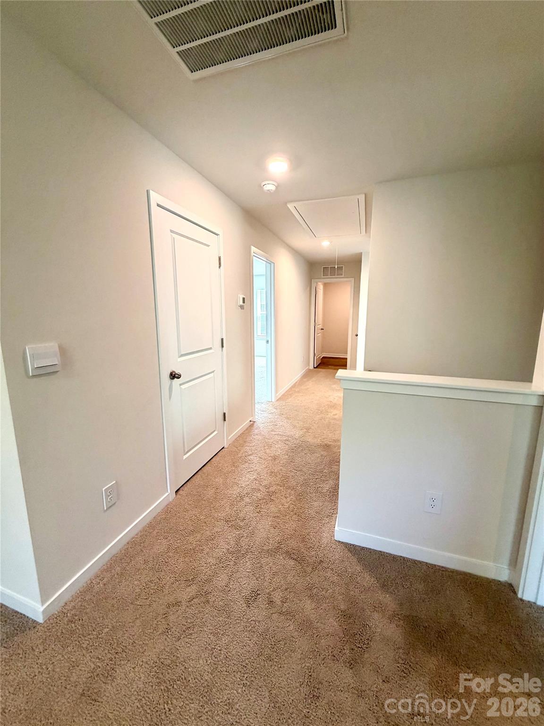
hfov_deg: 85.7
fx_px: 293
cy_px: 363
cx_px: 272
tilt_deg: -9.4
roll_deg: -0.1
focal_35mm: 14
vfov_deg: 102.1
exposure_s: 1/60
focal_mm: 2.22
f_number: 2.2
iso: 200
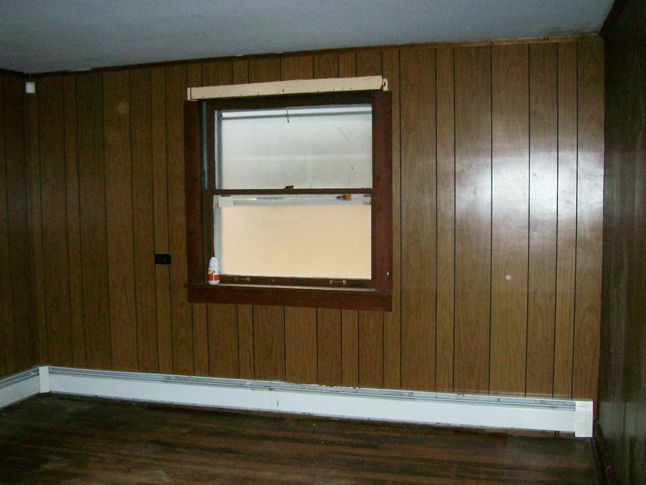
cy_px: 264
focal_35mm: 40
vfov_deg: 35.9
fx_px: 746
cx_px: 295
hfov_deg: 46.7
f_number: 2.7
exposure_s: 1/64
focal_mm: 6
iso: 140
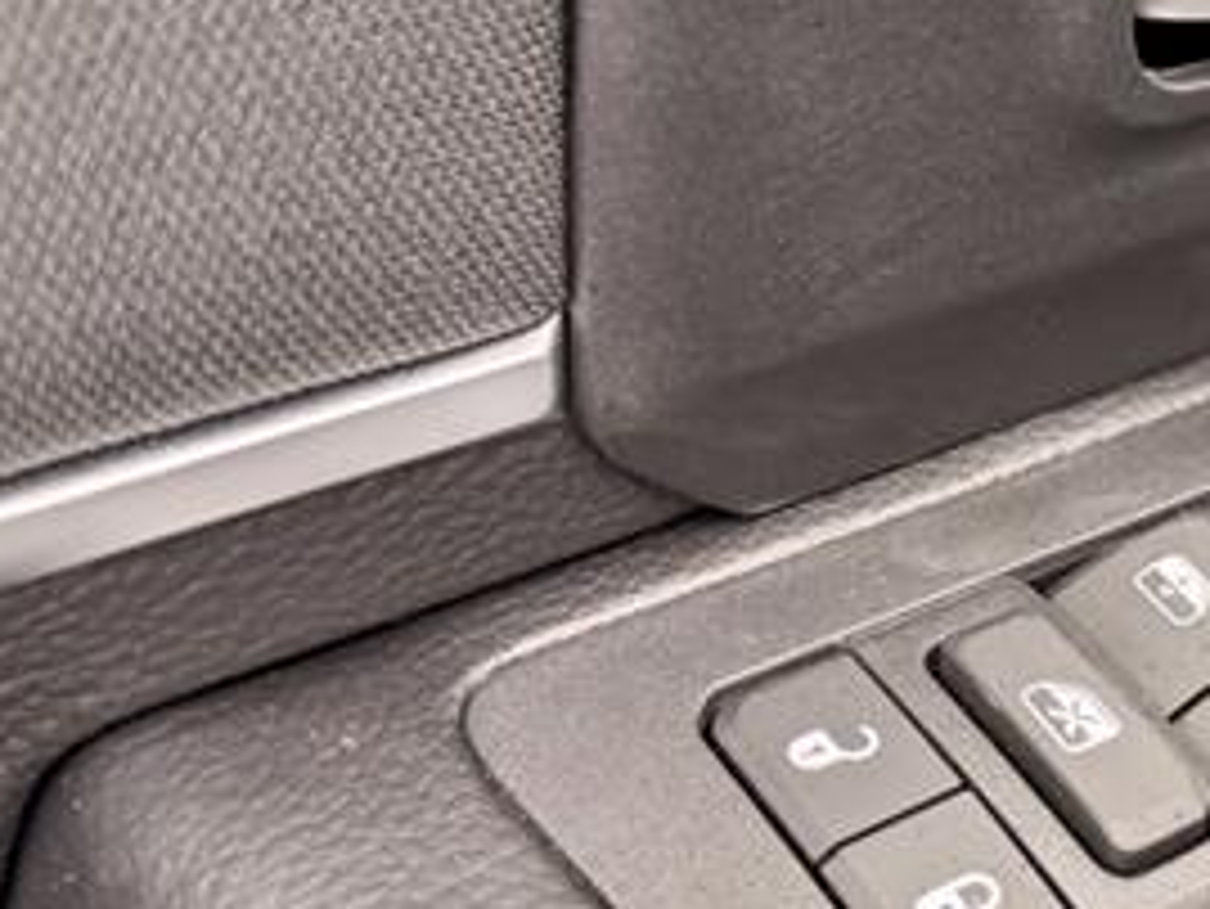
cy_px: 562
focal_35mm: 57
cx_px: 1102
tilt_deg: -37.8
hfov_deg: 32.0
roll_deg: -9.1
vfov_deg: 25.6
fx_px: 1993
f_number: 1.78
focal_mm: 6.76
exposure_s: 1/86
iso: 200
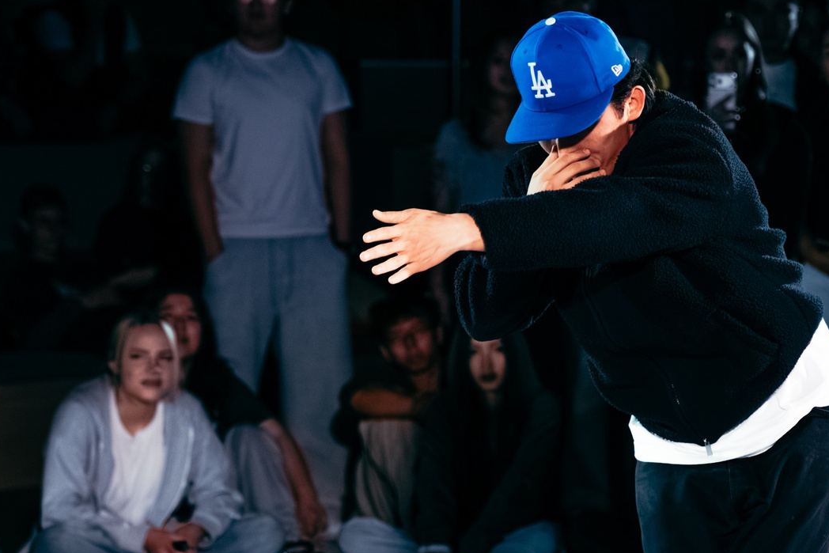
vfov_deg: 8.0
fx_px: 3938
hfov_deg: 12.0
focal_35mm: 171
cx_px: 661
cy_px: 390
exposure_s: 1/800
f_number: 2.8
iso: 3200
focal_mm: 70
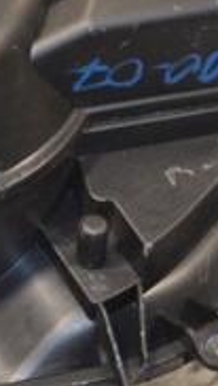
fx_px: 2381
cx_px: -72
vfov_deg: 9.2
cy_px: 134
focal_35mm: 233
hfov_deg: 5.2
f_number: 5.3
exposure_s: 1/80
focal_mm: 45
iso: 400
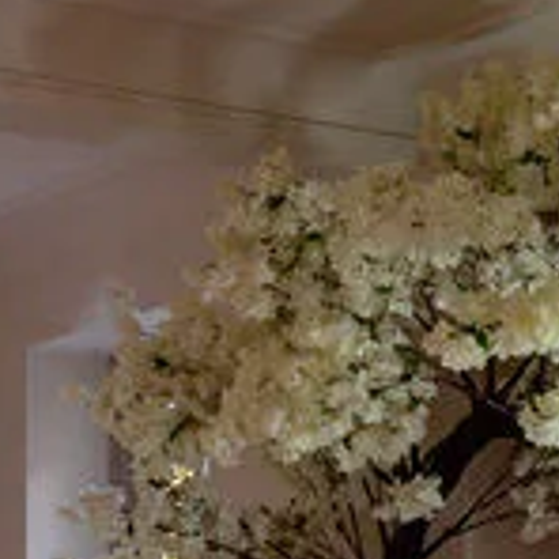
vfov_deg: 10.4
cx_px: 805
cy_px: 670
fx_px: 3015
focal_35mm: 165
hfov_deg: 10.3
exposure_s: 1/250
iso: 400
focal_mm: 28
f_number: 2.8
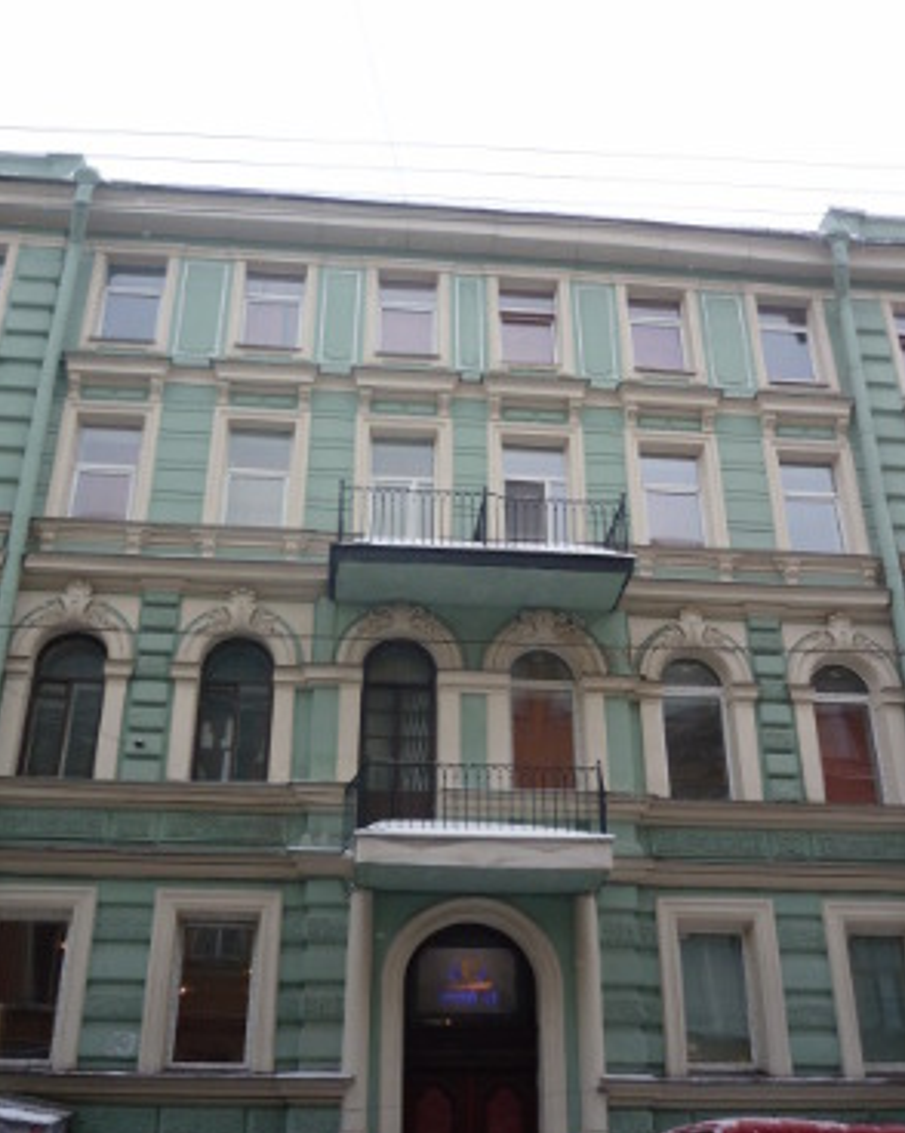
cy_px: 560
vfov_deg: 51.6
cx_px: 456
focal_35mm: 35
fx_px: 1173
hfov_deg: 42.2
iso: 80
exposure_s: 1/250
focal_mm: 5.5
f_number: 2.8
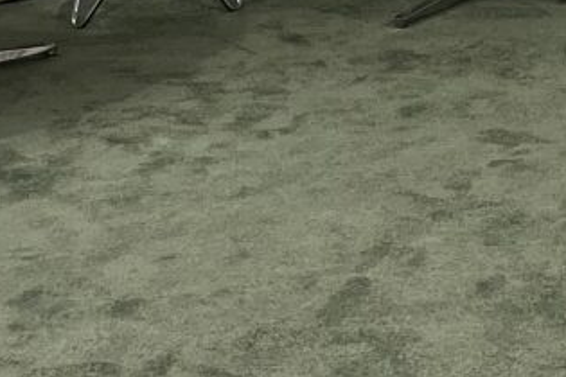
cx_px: 1015
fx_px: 2075
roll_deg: -0.6
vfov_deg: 9.1
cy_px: -596
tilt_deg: -0.5
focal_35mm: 132
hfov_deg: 13.9
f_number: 1.6
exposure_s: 1/60
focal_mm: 5.1
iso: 125
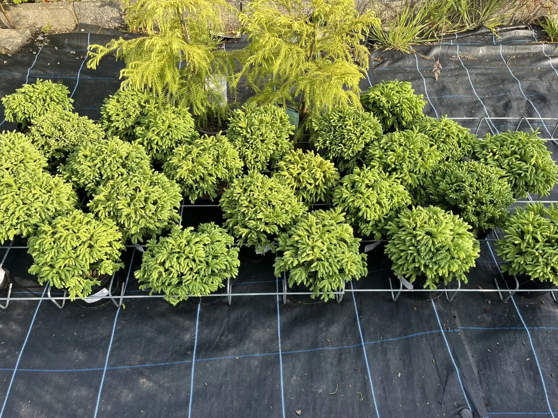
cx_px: 279
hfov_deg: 67.3
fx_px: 419
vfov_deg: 53.1
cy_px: 209
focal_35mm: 26
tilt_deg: -48.6
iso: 50
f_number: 1.6
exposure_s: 1/742
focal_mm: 5.1
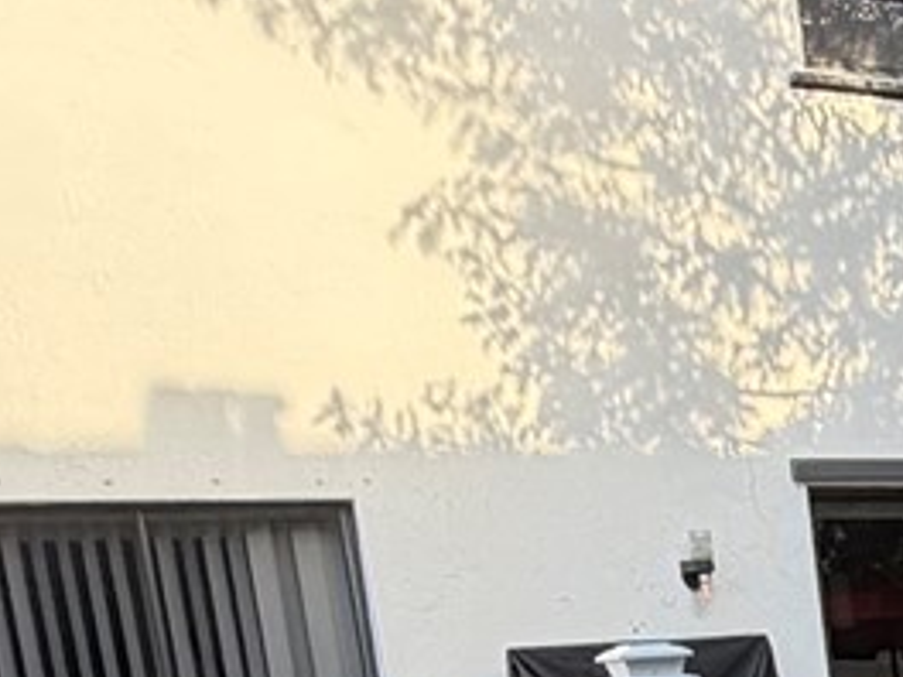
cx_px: 1642
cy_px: 1029
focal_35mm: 85
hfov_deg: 18.1
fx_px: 2217
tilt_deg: -11.0
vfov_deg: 15.9
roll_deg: +4.2
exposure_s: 1/171
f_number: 2.2
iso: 50
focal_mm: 2.22
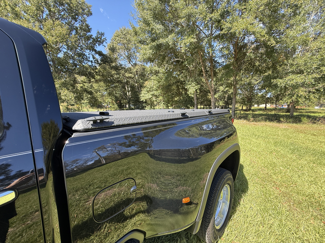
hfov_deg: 102.1
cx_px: 162
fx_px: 131
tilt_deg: -7.1
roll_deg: -0.6
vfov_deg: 85.7
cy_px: 122
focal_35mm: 14
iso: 50
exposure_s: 1/197
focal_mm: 2.22
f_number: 2.2
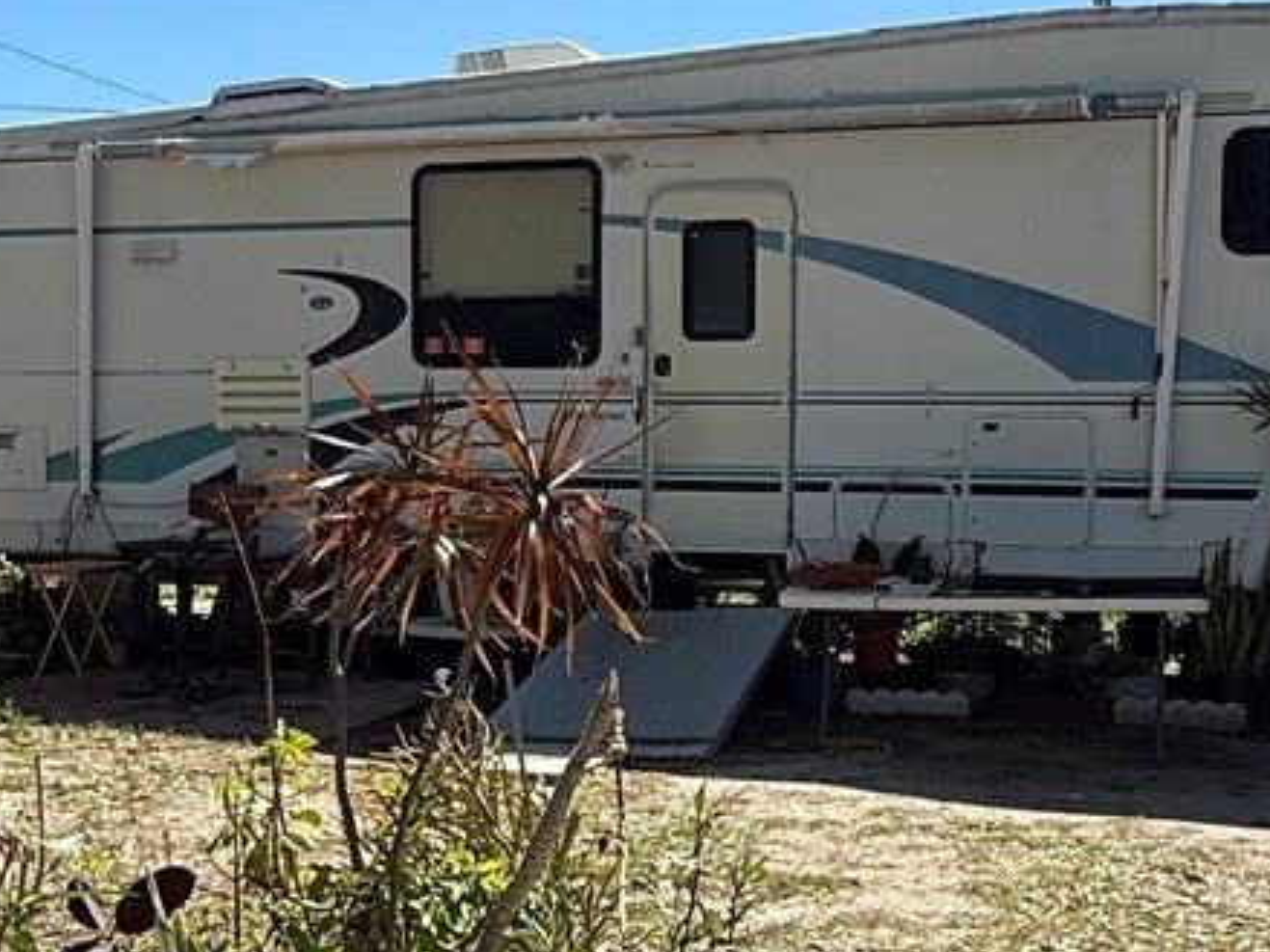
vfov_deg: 28.5
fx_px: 1871
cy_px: 561
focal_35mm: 51
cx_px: 694
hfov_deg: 37.5
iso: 50
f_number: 2.2
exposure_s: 1/1745
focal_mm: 2.22
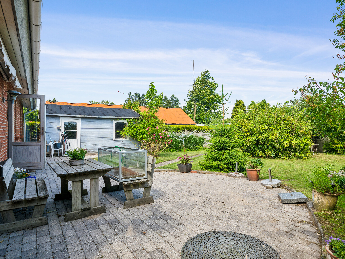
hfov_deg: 76.2
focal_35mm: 22
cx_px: 190
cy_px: 128
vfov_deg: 61.1
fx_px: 219
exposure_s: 1/100
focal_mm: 20
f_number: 8
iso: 200
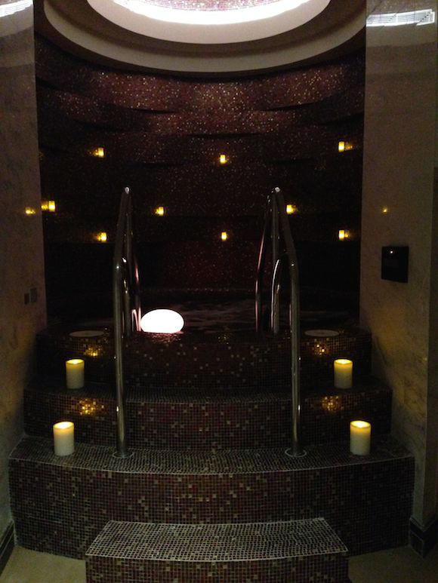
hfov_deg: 43.0
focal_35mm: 33
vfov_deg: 55.3
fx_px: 557
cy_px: 292
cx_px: 219
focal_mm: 4.12
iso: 800
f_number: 2.4
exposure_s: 1/15
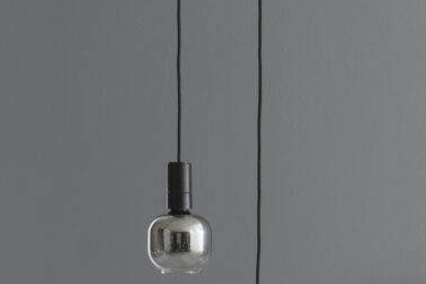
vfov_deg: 5.2
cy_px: 754
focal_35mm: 252
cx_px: 860
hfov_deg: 7.8
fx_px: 2983
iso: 100
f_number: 10
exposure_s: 1/3
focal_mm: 37
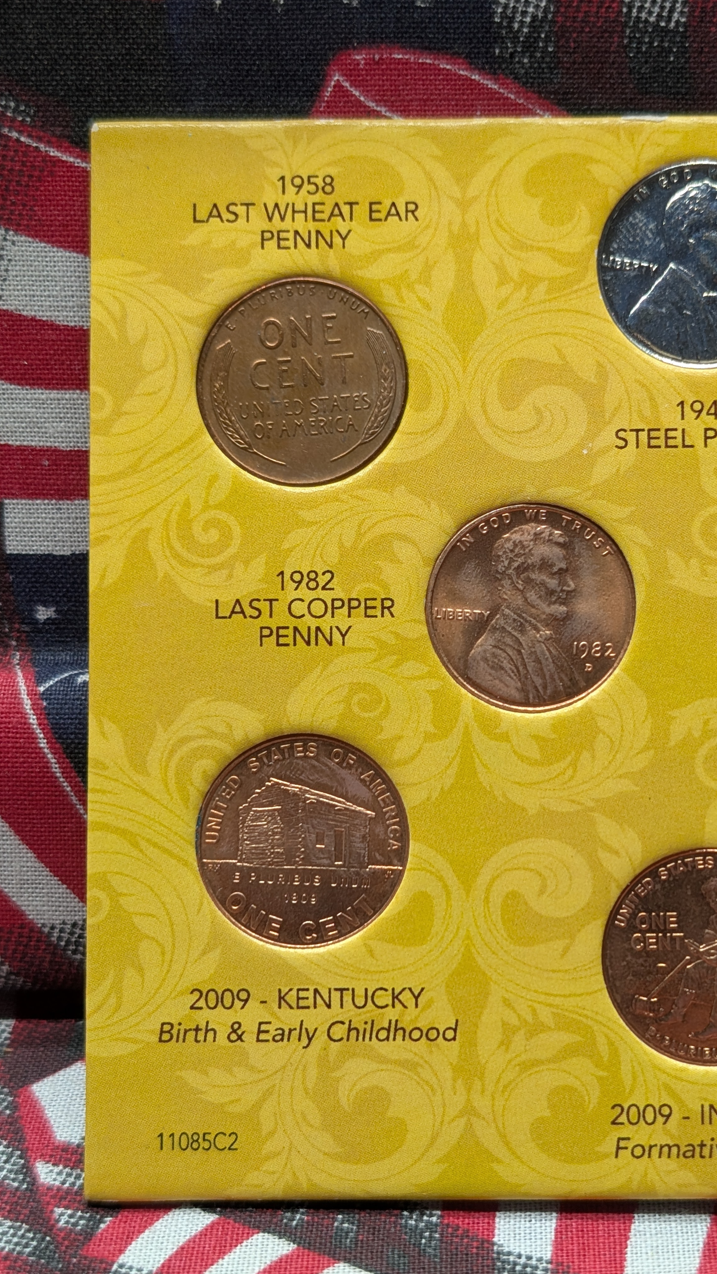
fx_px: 1825
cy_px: 643
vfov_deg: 38.5
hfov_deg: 22.2
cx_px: 469
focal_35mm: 54
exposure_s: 1/41.9
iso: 29
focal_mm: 6.9
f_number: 1.68
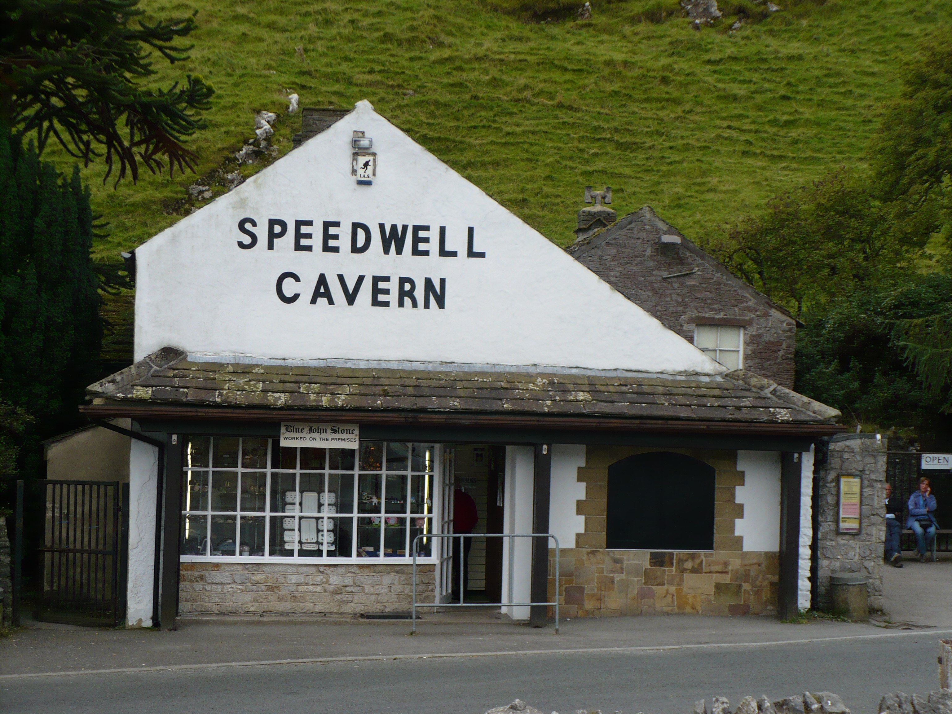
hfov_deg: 28.2
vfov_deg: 21.3
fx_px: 1898
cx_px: 476
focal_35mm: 69
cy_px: 357
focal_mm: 11.4
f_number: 3.2
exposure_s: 1/400
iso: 100
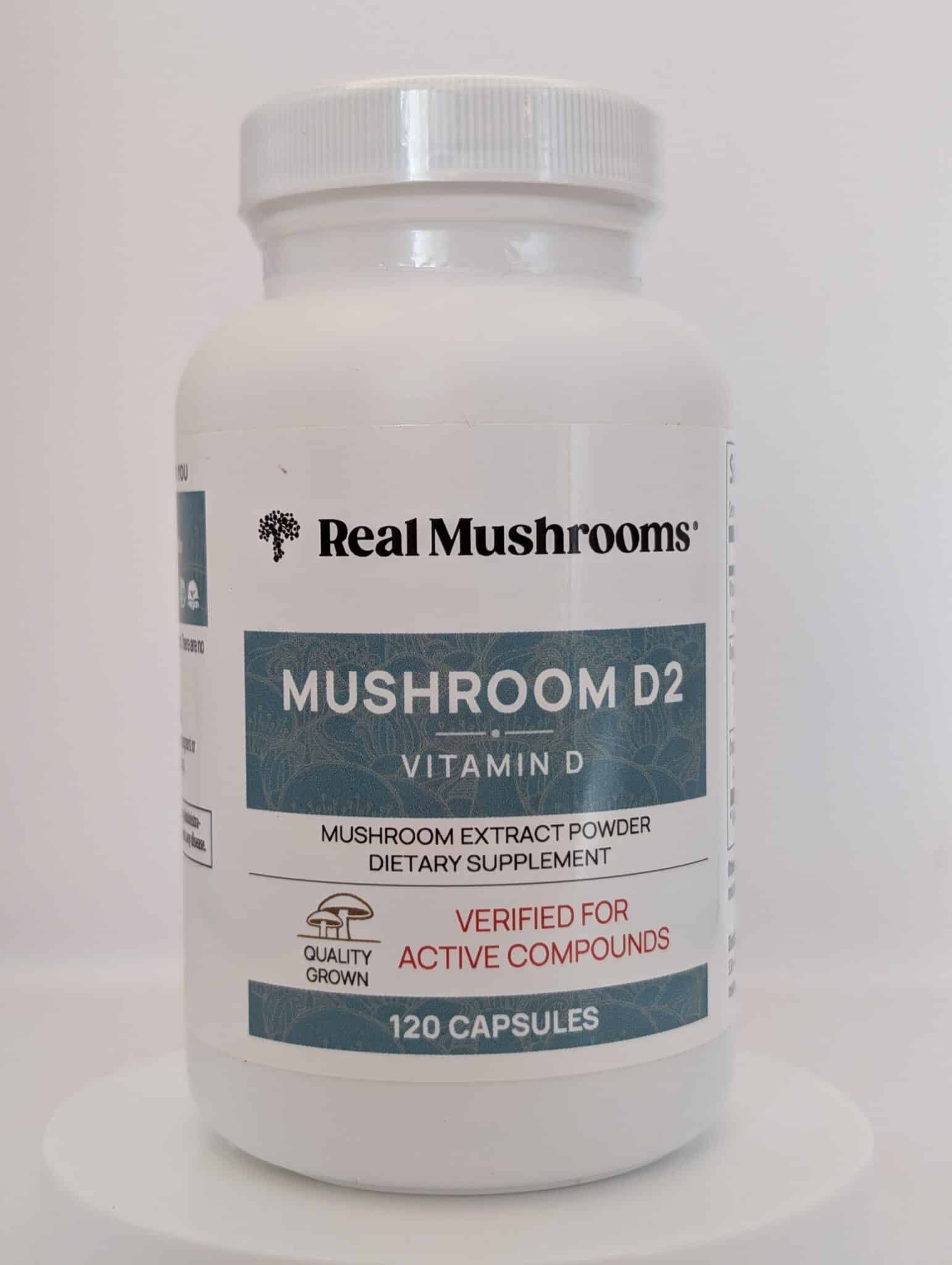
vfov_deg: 38.9
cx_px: 476
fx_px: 1792
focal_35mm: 49
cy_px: 632
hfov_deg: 29.7
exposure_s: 1/23.8
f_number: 1.68
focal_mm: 6.9
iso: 35
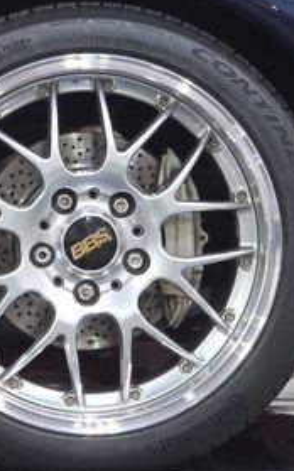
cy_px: 143
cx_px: -90
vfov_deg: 12.4
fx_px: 2157
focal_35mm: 168
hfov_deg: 7.7
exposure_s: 1/40
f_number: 2.4
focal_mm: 7.9
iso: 250
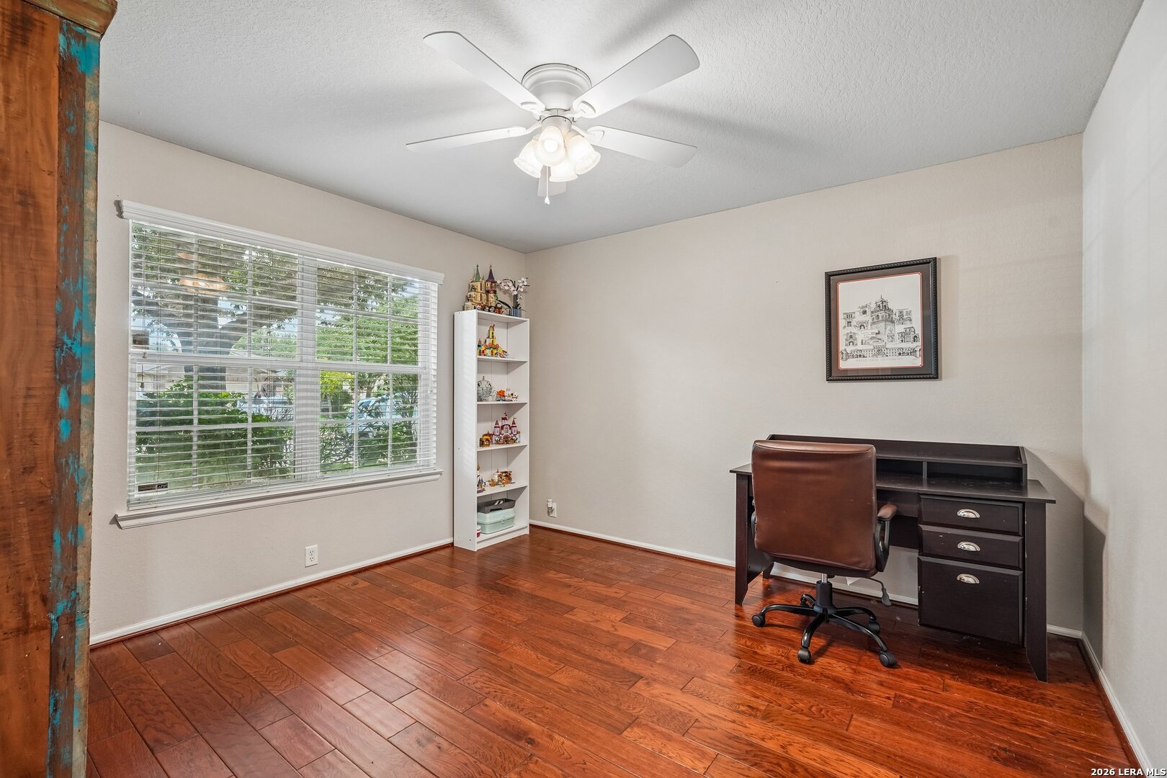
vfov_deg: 73.7
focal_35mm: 16
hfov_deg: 96.7
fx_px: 519
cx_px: 584
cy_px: 389
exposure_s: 1/15
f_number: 8
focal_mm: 16
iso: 400
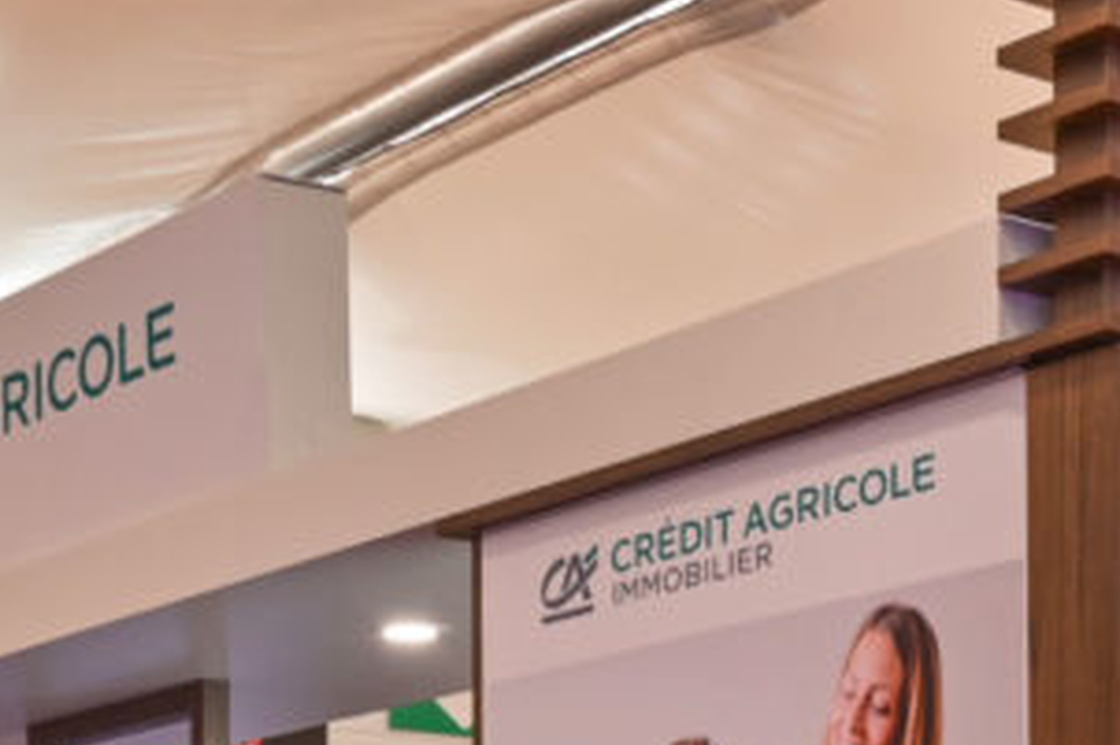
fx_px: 3451
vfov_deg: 11.9
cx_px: 836
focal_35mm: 111
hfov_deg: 18.3
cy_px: 1067
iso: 200
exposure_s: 1/20
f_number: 7.1
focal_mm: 24
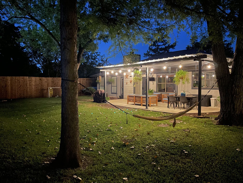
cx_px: 122
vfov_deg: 53.1
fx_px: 183
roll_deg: +0.0
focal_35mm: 26
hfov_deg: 67.3
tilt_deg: -1.9
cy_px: 92
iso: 640
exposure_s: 1/4
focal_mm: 4.2
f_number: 1.6
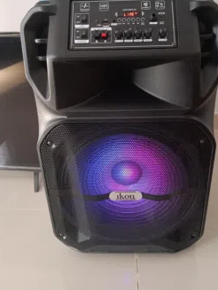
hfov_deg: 49.7
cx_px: 121
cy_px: 114
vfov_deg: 62.8
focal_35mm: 28
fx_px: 235
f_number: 1.6
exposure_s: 1/25
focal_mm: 6.14
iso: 3200
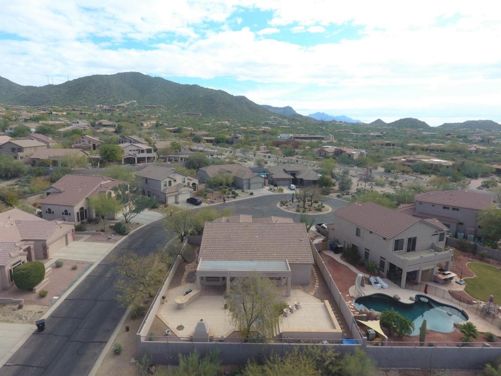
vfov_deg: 66.0
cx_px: 250
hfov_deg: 81.7
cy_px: 188
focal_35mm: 20
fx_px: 289
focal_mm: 3.61
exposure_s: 1/568
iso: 100
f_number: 2.8
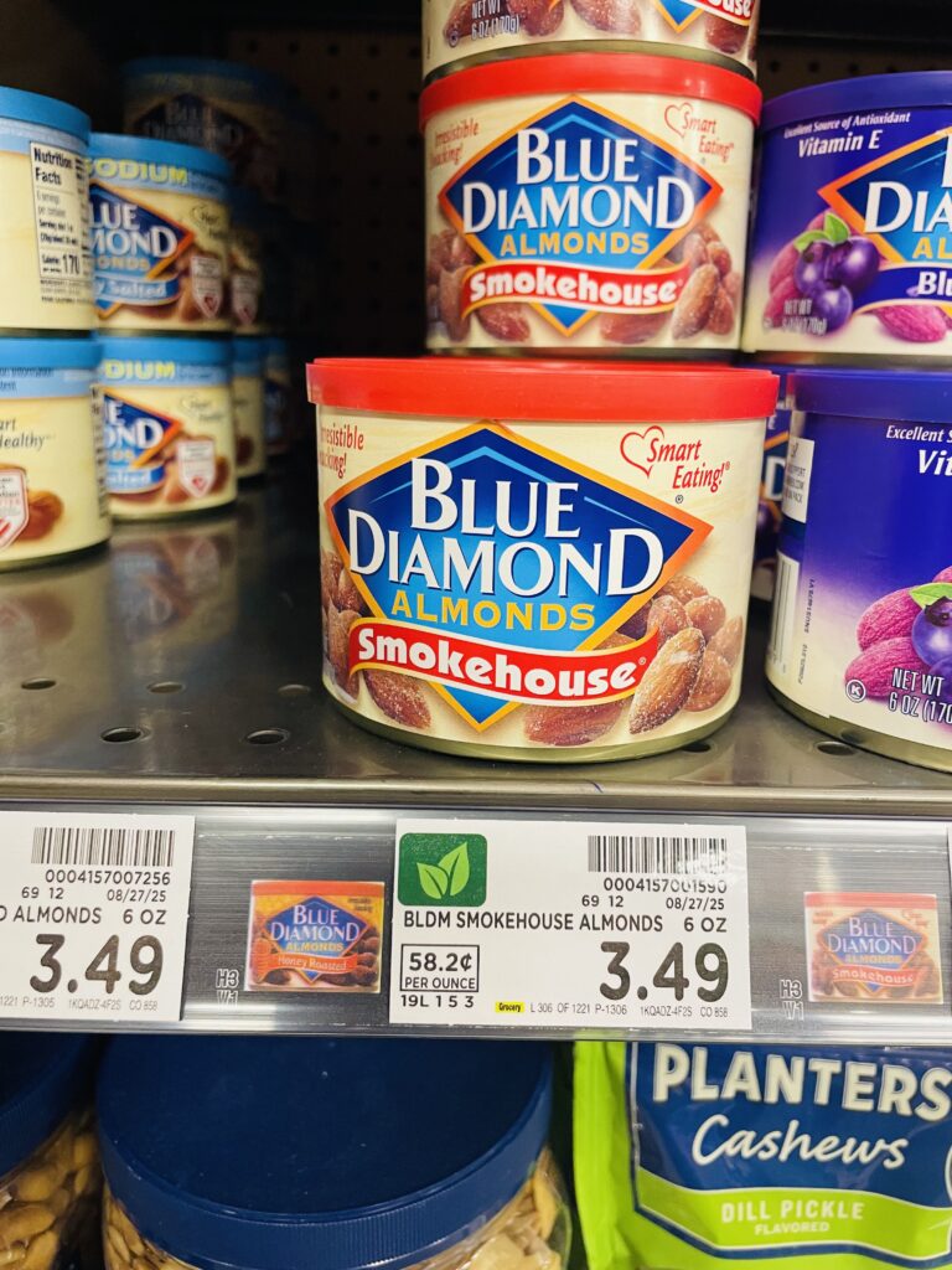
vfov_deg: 67.3
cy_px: 635
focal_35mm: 26
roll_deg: -2.7
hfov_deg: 53.1
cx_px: 476
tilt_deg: -18.7
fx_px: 953
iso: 200
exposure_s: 1/60
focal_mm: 4.2
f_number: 1.6
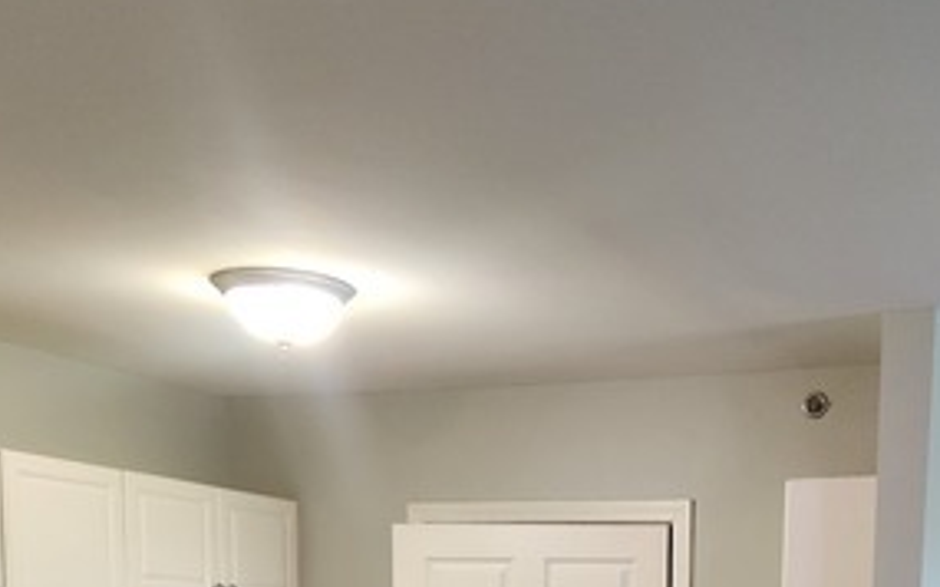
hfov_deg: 35.2
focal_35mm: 57
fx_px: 1460
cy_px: 843
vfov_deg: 20.1
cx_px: 650
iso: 500
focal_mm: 5.4
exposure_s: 1/120
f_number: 1.8
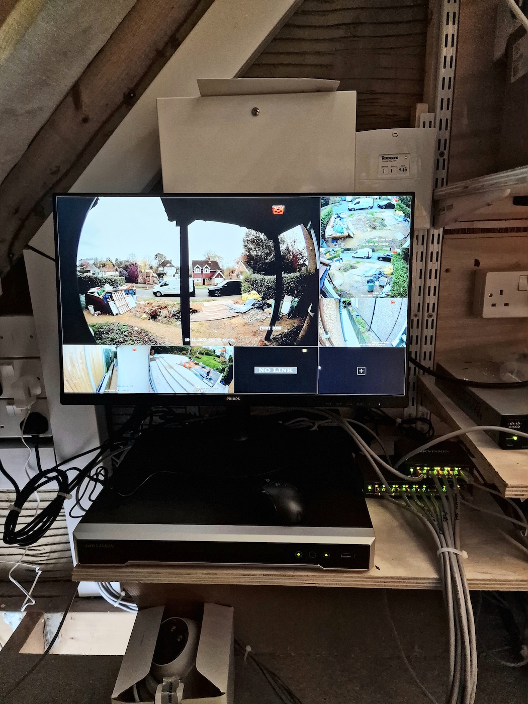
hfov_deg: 58.9
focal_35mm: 23
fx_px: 468
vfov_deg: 73.9
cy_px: 352
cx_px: 264
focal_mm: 6.4
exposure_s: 1/100
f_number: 1.8
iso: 500
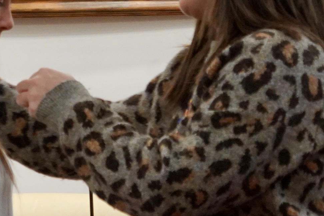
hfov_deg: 4.5
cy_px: 96
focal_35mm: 456
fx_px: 4104
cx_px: -95
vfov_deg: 3.0
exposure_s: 1/160
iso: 4000
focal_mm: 113
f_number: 6.3
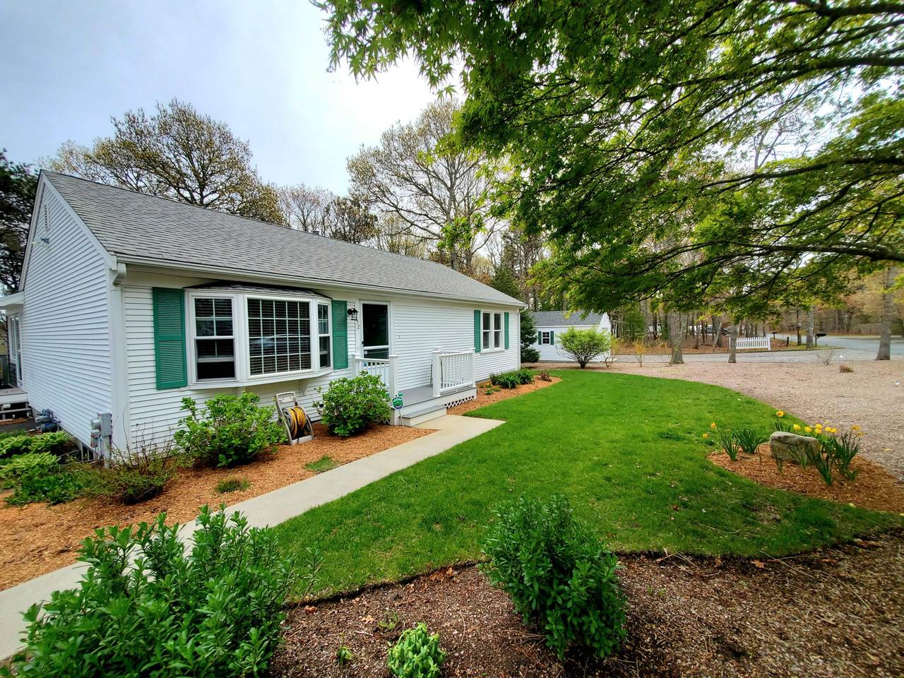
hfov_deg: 106.2
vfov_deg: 89.9
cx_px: 452
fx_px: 339
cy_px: 339
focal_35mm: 13
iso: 50
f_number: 2.2
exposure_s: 1/1429
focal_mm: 1.8
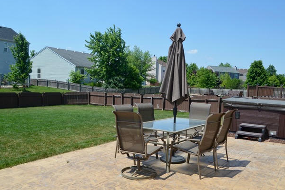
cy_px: 94
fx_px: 253
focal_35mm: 32
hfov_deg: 58.7
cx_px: 136
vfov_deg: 41.1
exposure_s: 1/250
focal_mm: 20
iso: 125
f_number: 8
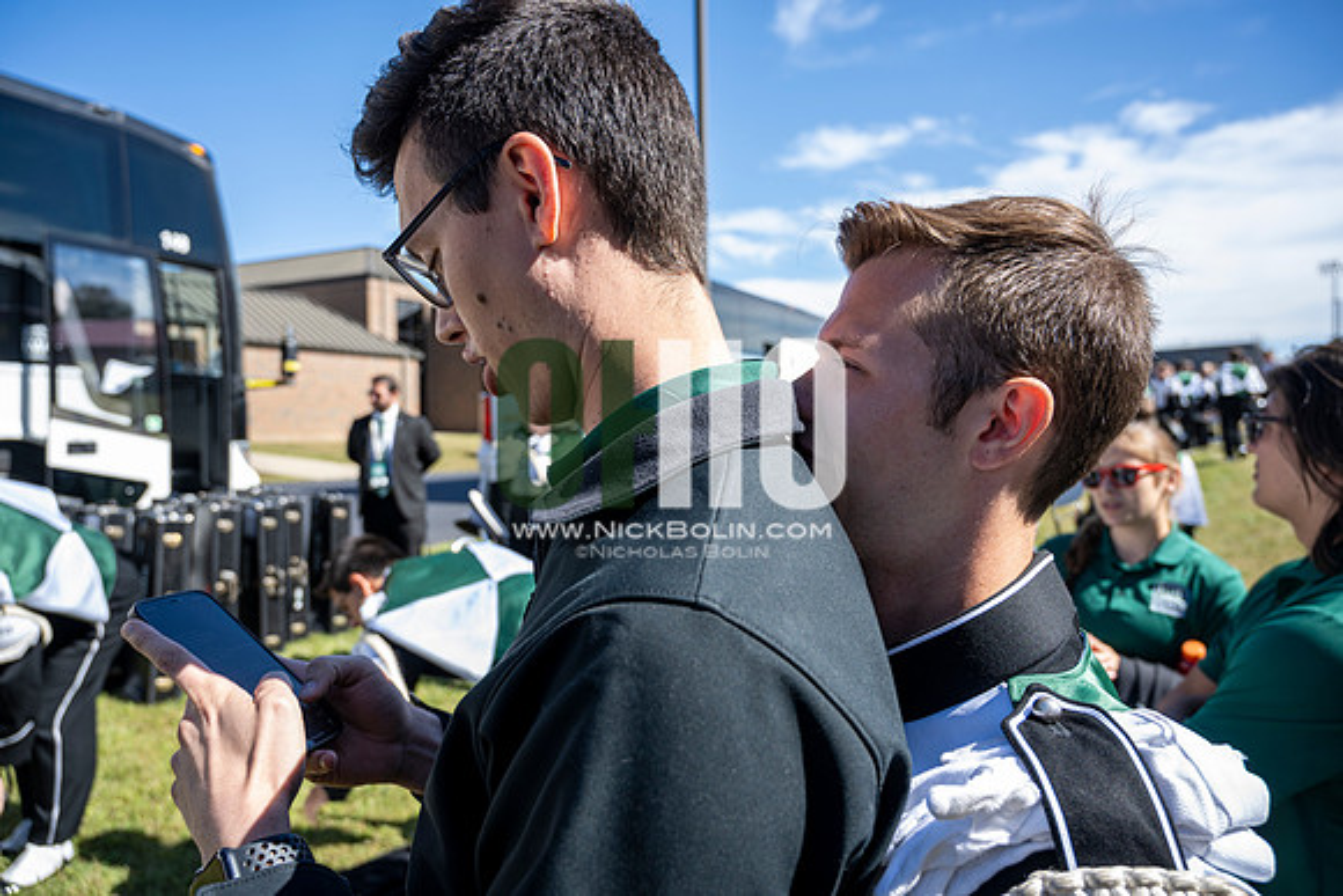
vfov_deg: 53.2
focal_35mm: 24
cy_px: 448
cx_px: 672
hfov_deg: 73.7
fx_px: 896
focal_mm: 24
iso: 80
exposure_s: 1/250
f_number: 4.5
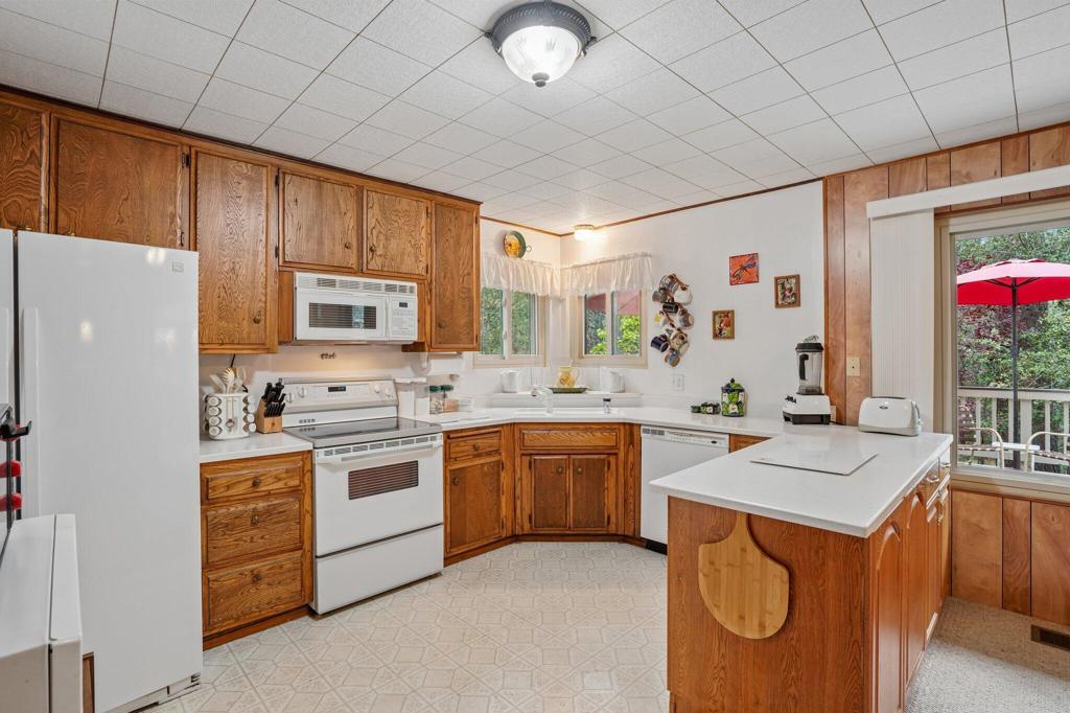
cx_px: 535
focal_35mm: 16
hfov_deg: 96.8
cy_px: 356
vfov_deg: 73.7
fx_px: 475
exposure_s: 1/8
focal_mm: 16
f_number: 8
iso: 400
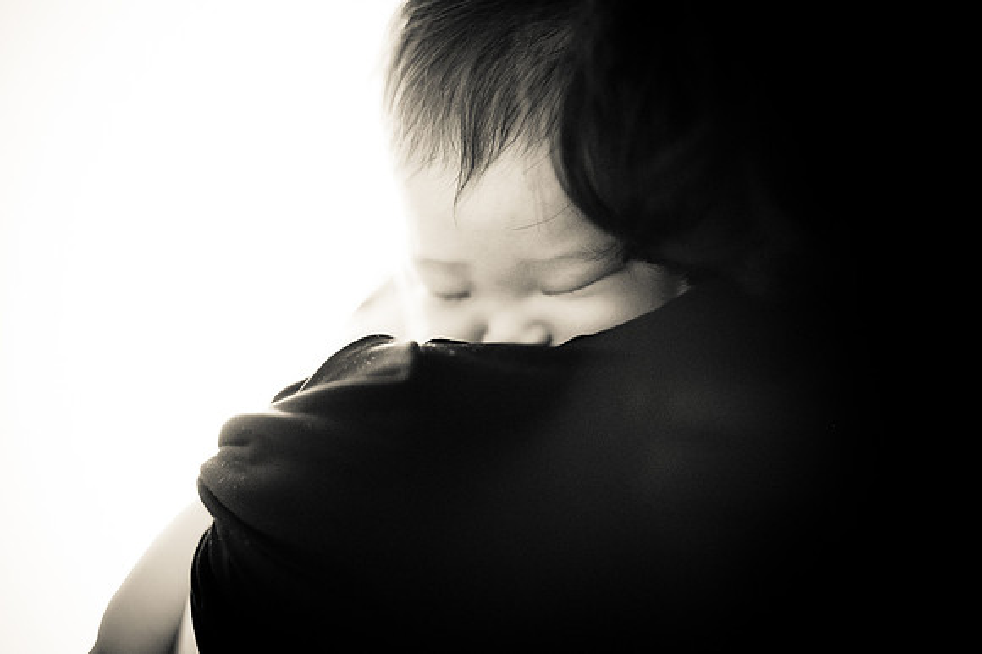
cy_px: 327
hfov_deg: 39.6
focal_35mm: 50
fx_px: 1363
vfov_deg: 27.0
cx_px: 491
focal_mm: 50
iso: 1250
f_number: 1.4
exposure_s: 1/100
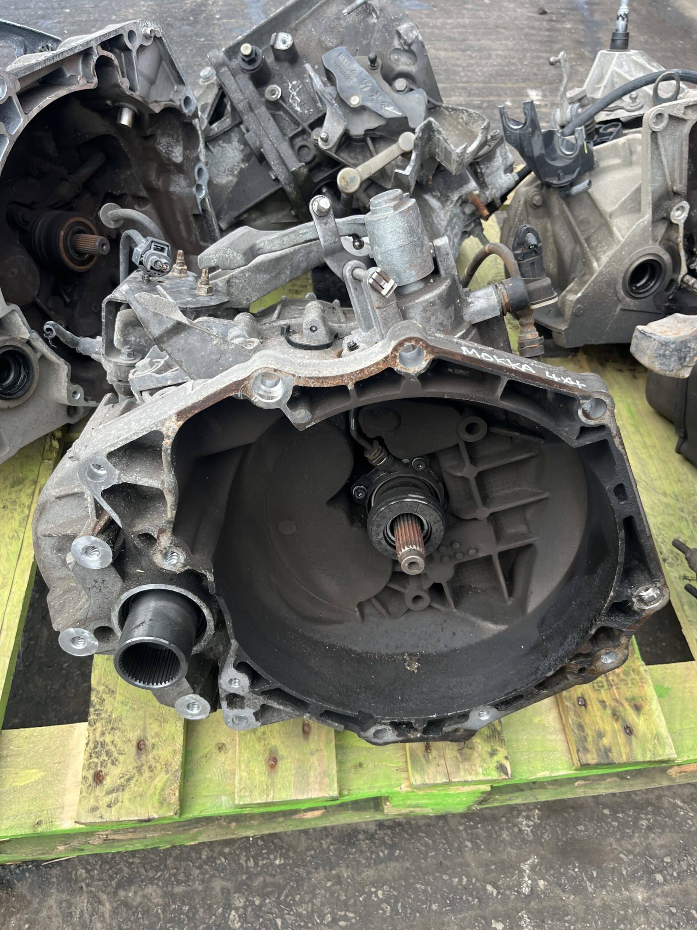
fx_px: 698
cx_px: 348
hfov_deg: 53.1
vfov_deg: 67.3
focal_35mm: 26
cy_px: 465
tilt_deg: -47.9
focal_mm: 5.1
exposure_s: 1/621
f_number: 1.6
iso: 50
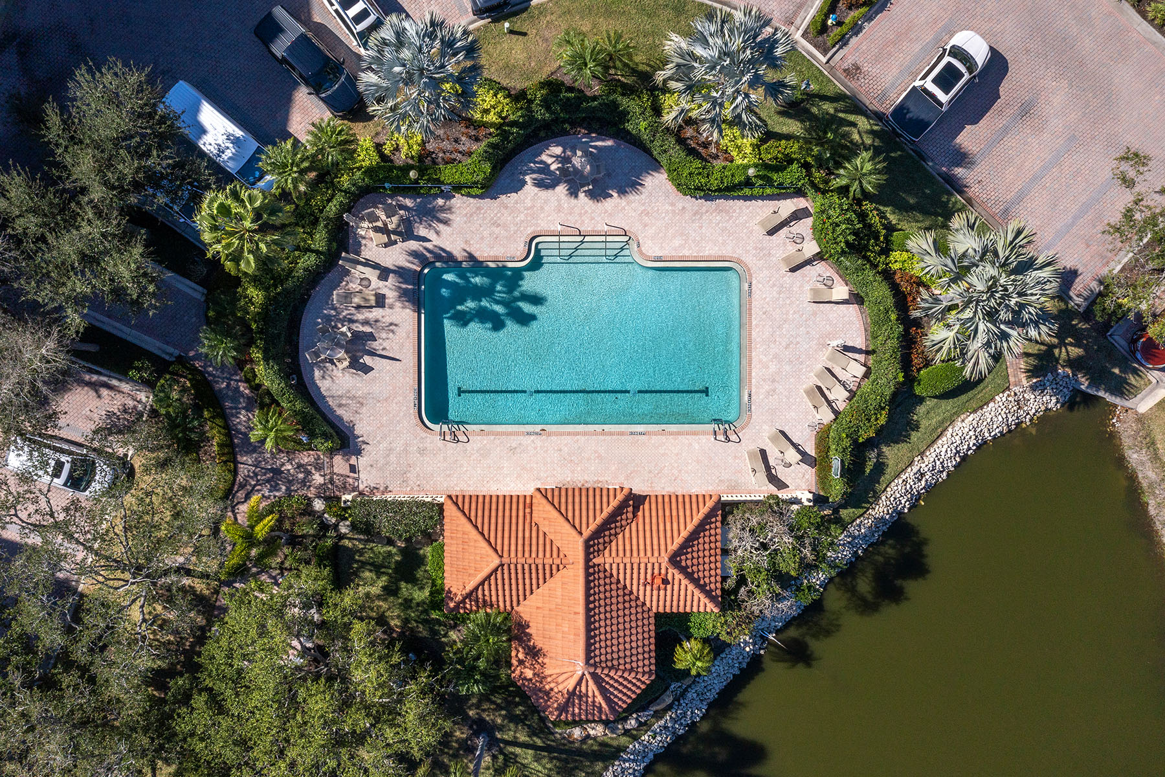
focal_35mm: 28
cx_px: 582
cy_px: 388
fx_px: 906
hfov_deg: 65.5
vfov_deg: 46.4
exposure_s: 1/1000
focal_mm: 10.26
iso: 100
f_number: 7.1
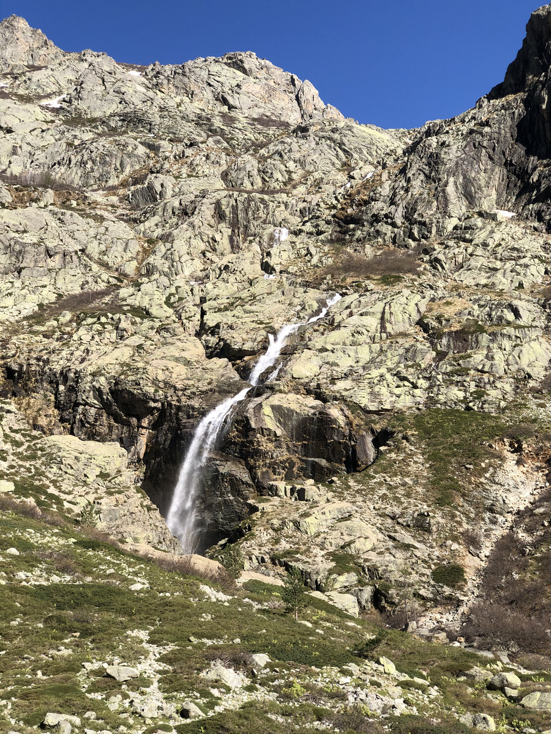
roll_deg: +0.8
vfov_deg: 36.8
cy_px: 367
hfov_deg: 28.0
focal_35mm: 52
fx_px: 1104
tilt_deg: +17.2
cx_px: 276
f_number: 2.4
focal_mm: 6
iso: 16
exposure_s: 1/774
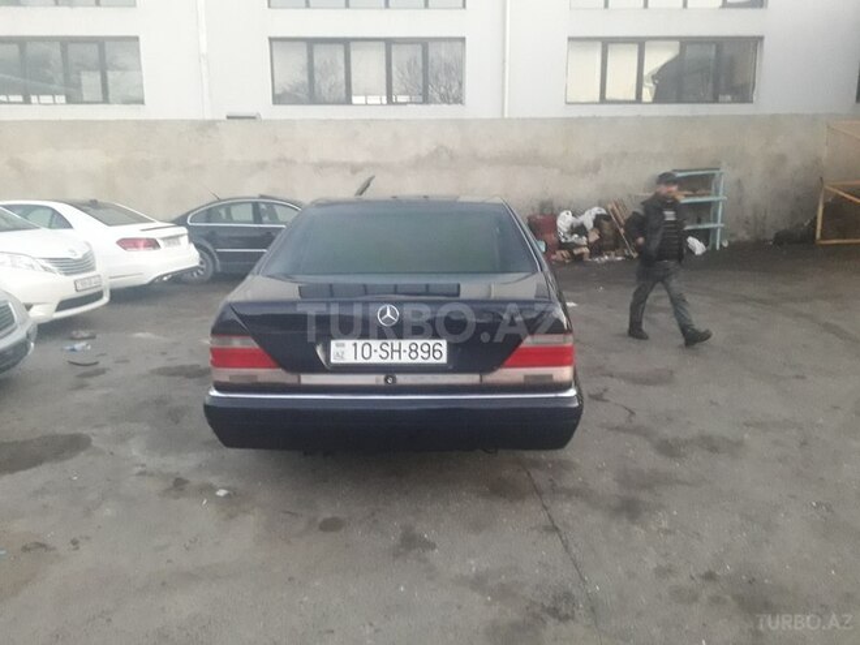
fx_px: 671
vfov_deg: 51.4
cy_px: 322
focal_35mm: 27
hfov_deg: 65.3
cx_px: 430
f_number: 1.9
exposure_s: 1/20
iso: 500
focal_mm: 3.6
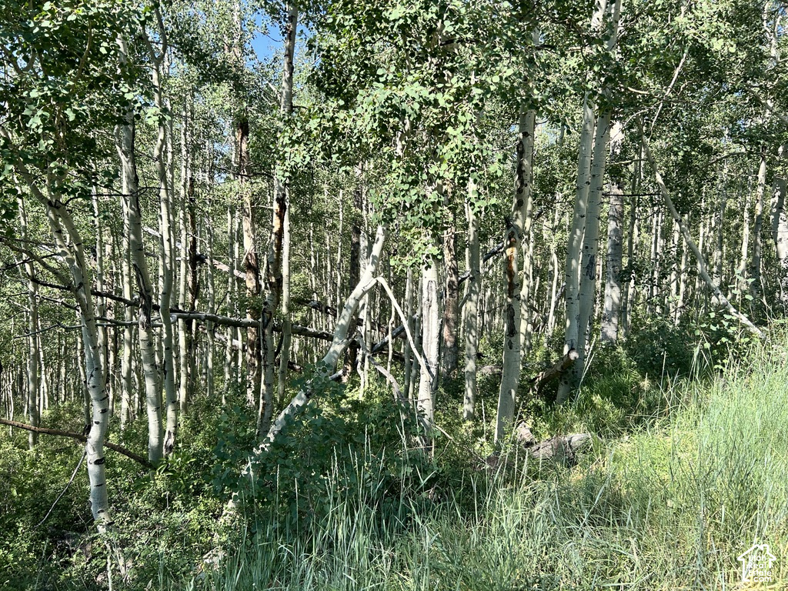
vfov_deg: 53.1
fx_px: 592
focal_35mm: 26
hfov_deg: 67.3
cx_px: 394
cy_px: 296
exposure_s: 1/1252
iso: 50
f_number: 1.5
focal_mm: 5.7
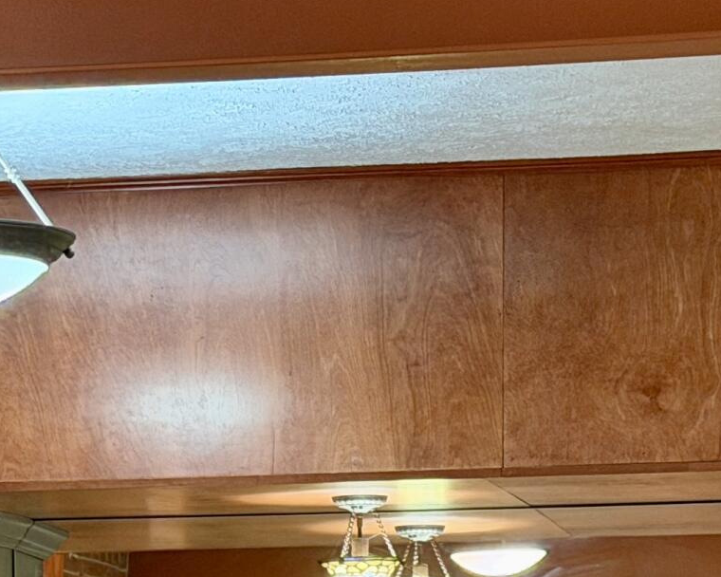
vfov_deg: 8.1
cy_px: 1061
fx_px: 3948
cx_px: 145
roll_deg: +1.2
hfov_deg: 10.4
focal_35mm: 185
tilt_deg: -3.3
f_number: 1.78
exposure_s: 1/40
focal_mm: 6.76
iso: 320
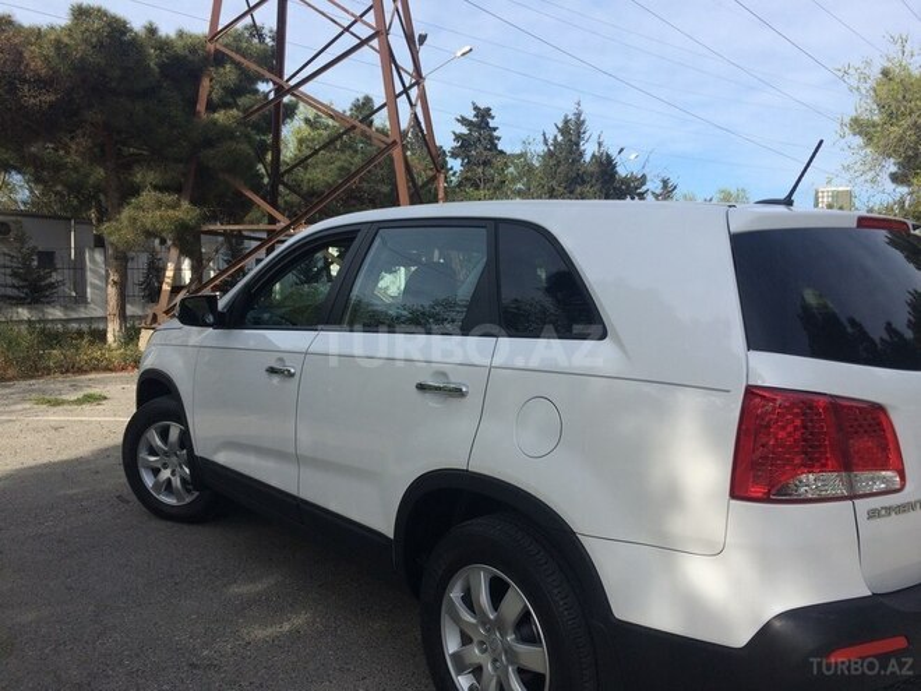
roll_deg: +0.8
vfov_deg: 48.2
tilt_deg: -4.4
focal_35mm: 29
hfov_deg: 61.7
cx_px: 460
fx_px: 772
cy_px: 346
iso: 32
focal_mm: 4.15
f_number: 2.2
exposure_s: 1/1709
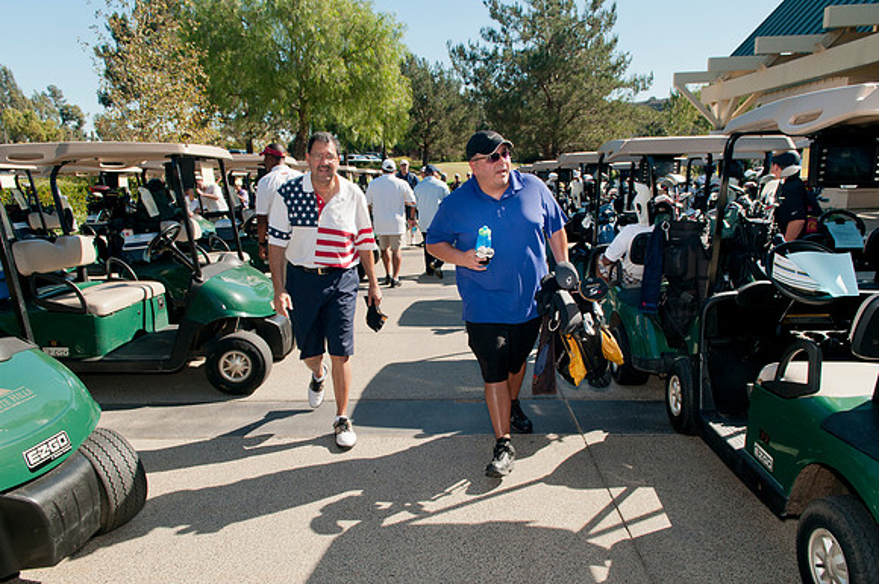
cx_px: 440
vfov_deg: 50.3
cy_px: 292
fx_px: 622
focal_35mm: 26
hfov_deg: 70.5
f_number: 6.3
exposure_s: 1/160
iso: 200
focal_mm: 17
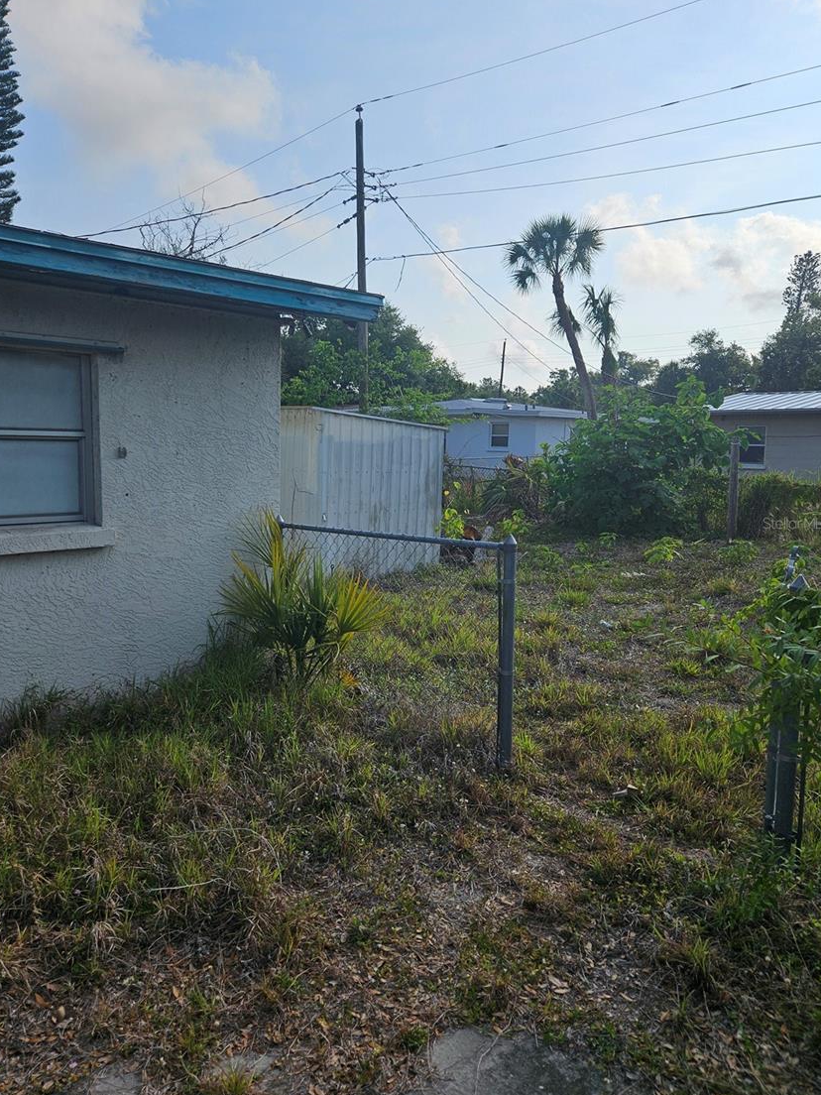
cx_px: 387
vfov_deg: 69.4
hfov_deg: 54.8
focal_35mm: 25
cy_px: 523
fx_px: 791
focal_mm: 5.4
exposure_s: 1/2820
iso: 25
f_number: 1.8
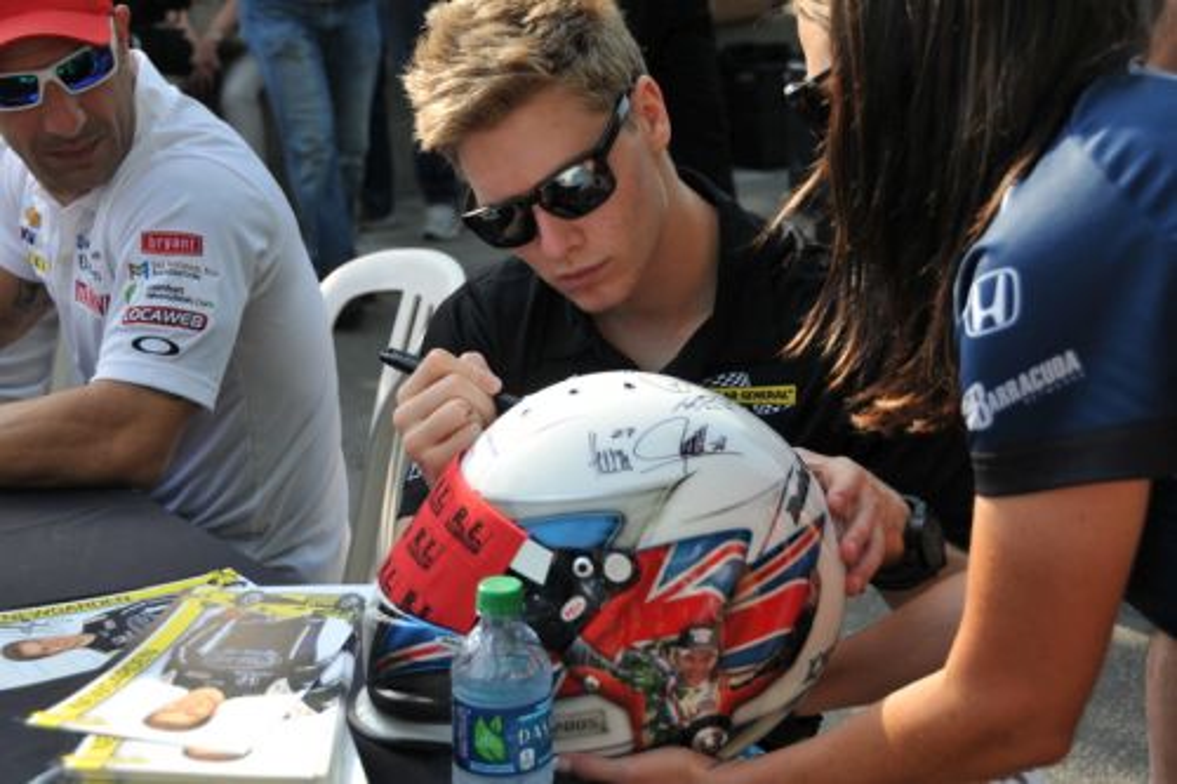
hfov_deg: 30.5
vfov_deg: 20.6
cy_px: 392
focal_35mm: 66
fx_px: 2157
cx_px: 588
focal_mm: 44
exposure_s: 1/1600
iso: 400
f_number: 4.5
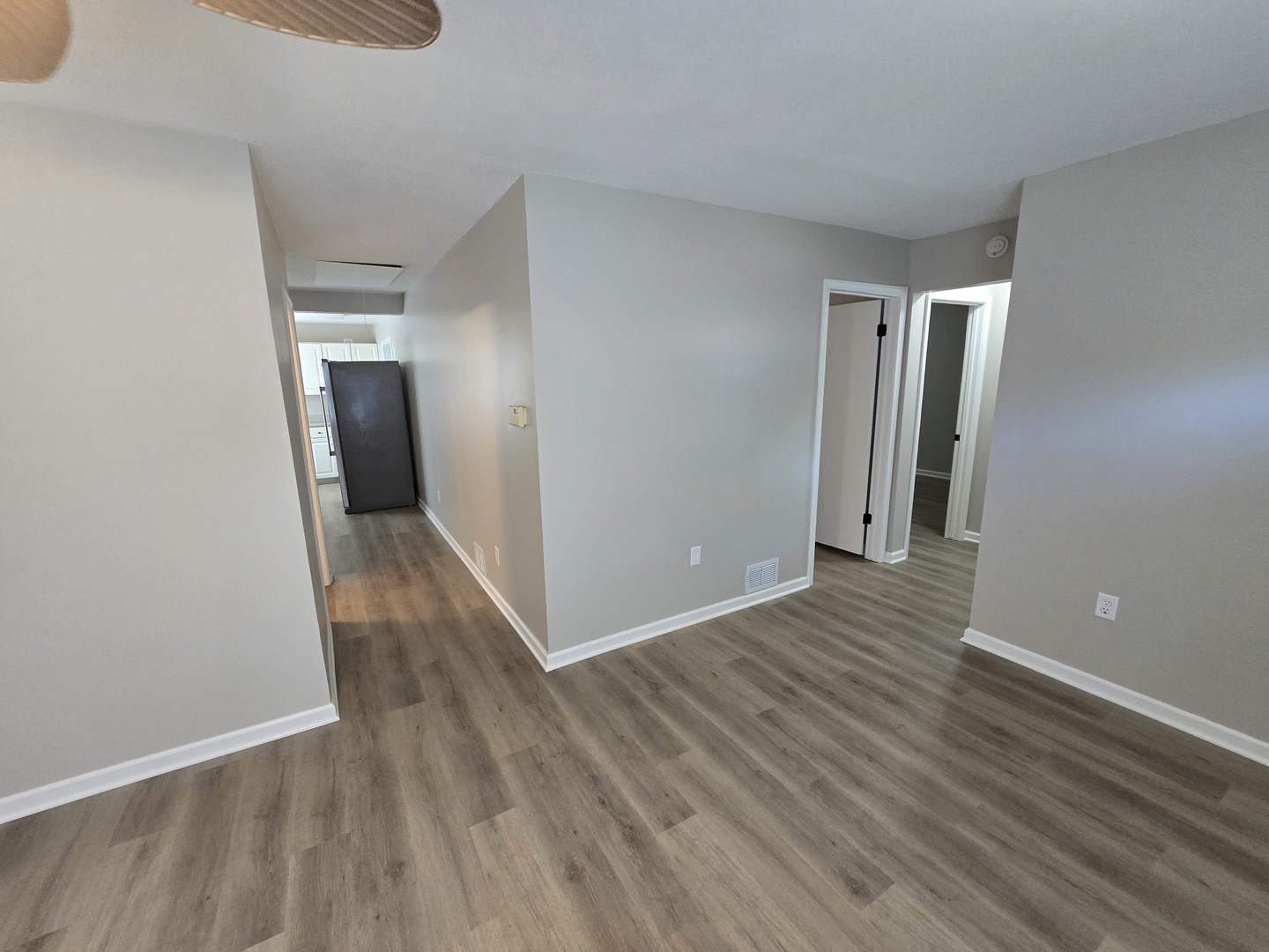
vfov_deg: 89.9
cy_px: 476
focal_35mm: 13
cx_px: 634
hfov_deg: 106.2
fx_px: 477
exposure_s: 1/60
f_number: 2.2
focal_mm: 2.2
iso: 400
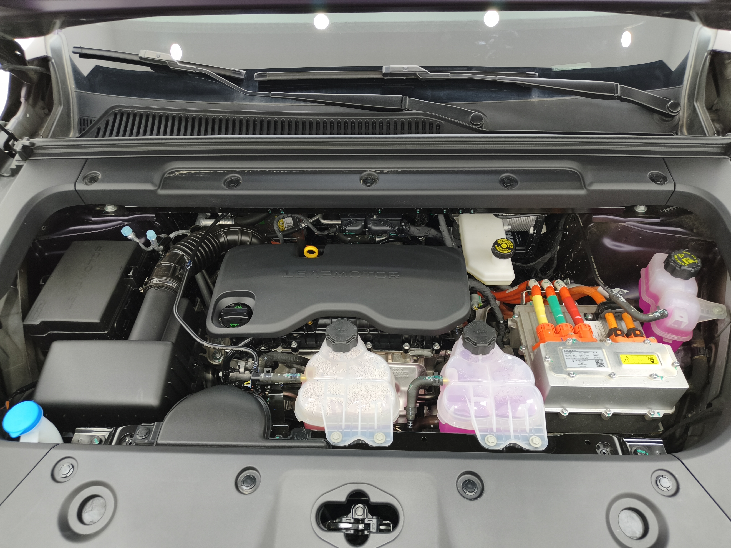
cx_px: 366
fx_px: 486
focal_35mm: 23
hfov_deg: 73.9
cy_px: 274
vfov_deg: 58.9
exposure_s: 1/48
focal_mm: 5.56
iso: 200
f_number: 1.88
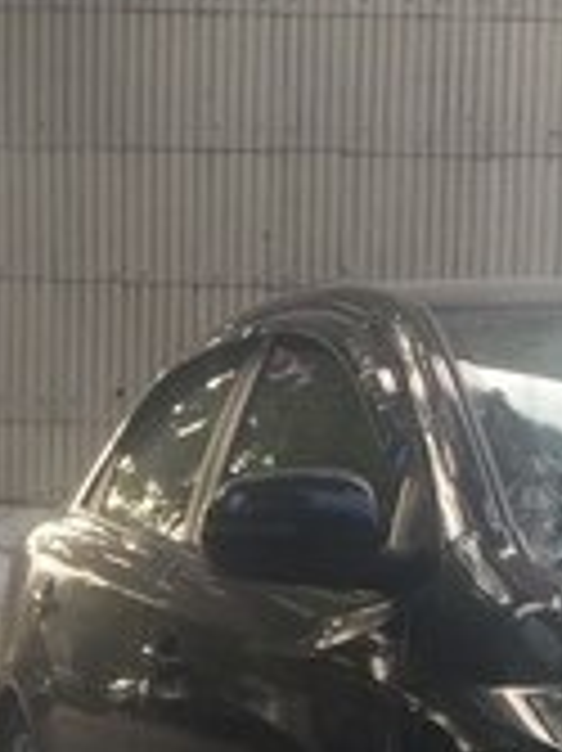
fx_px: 1864
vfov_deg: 21.1
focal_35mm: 86
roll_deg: -1.2
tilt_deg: -7.7
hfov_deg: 17.1
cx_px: 234
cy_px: 914
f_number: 2.2
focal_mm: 4.15
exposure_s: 1/122
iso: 32
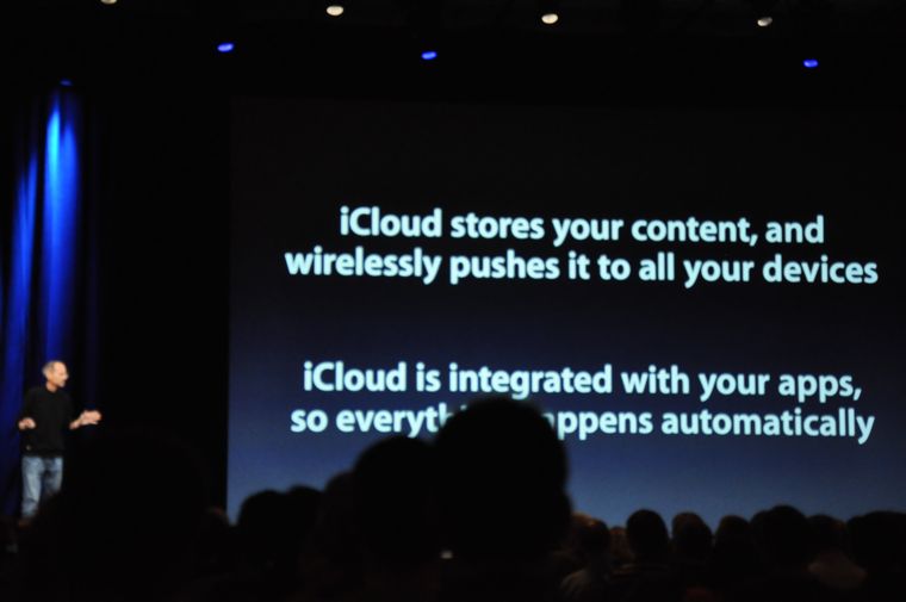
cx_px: 453
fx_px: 2187
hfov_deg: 23.4
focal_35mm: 87
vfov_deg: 15.7
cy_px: 301
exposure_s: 1/60
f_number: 5
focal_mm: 58
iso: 1600
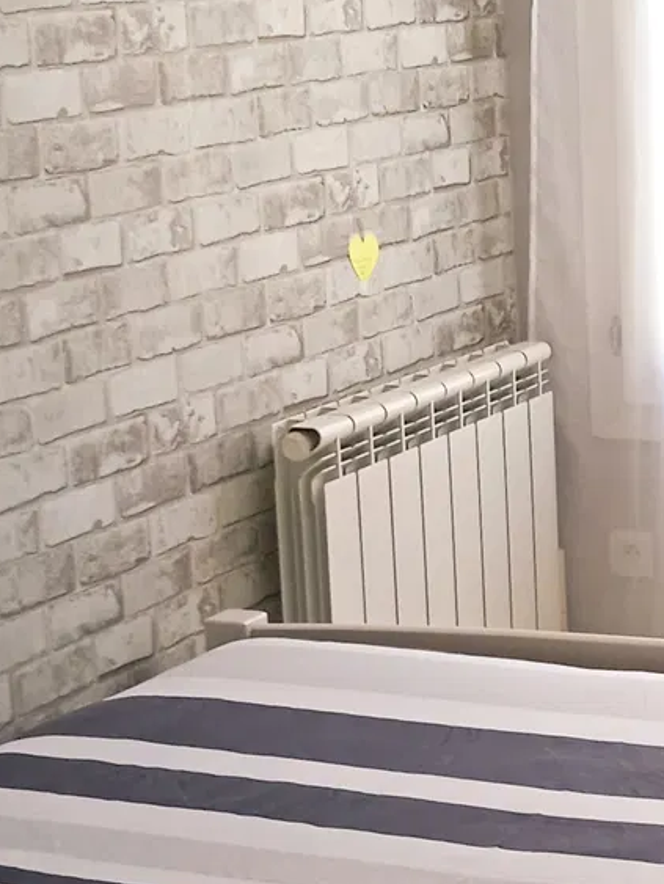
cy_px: 612
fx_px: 2708
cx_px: 849
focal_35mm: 106
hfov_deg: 13.5
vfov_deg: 18.5
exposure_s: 1/50
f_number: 2.2
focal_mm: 3.43
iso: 179
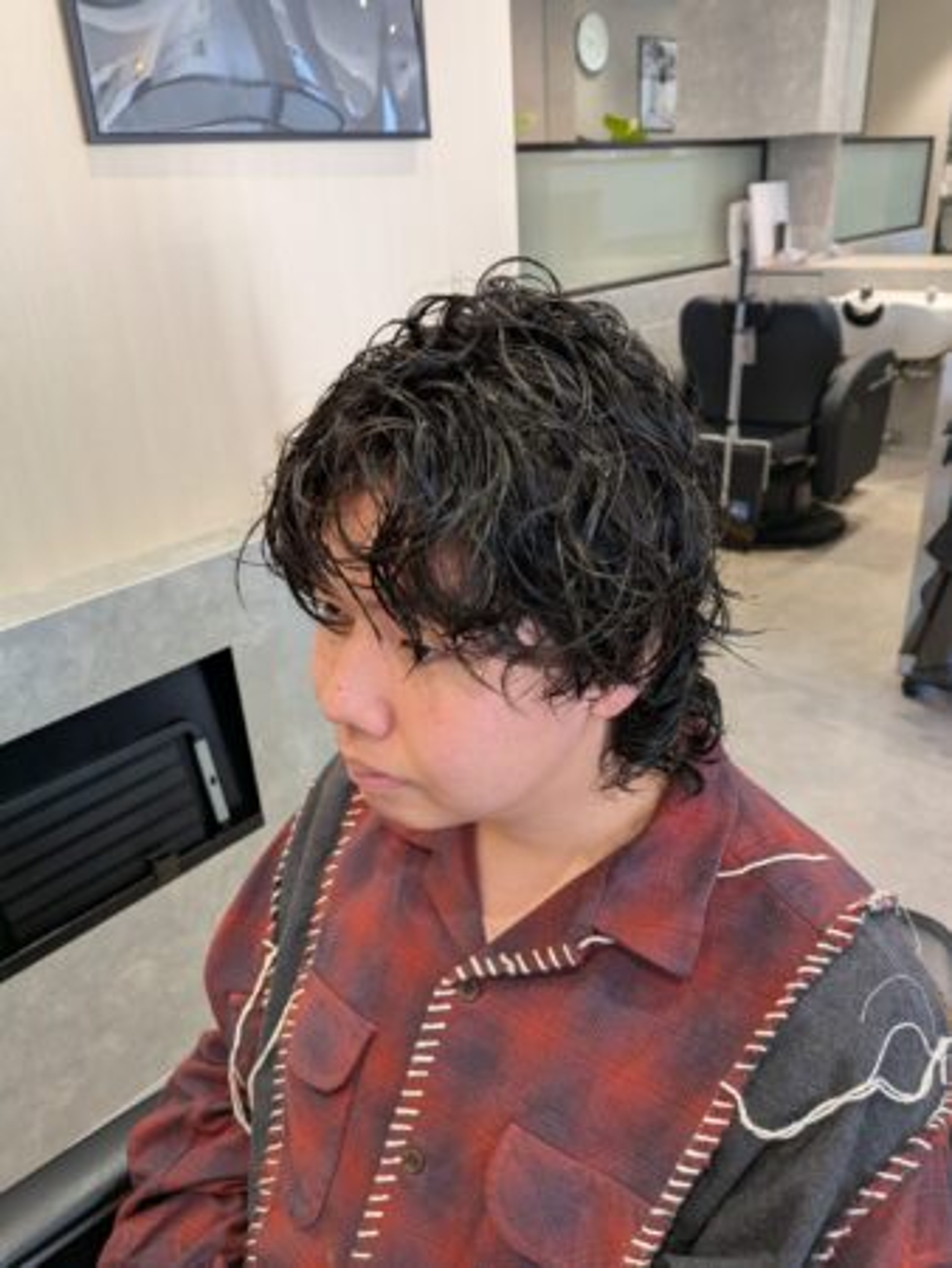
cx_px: 476
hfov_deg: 56.9
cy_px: 634
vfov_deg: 71.6
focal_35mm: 24
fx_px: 879
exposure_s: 1/40
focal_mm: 4.53
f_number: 1.7
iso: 39
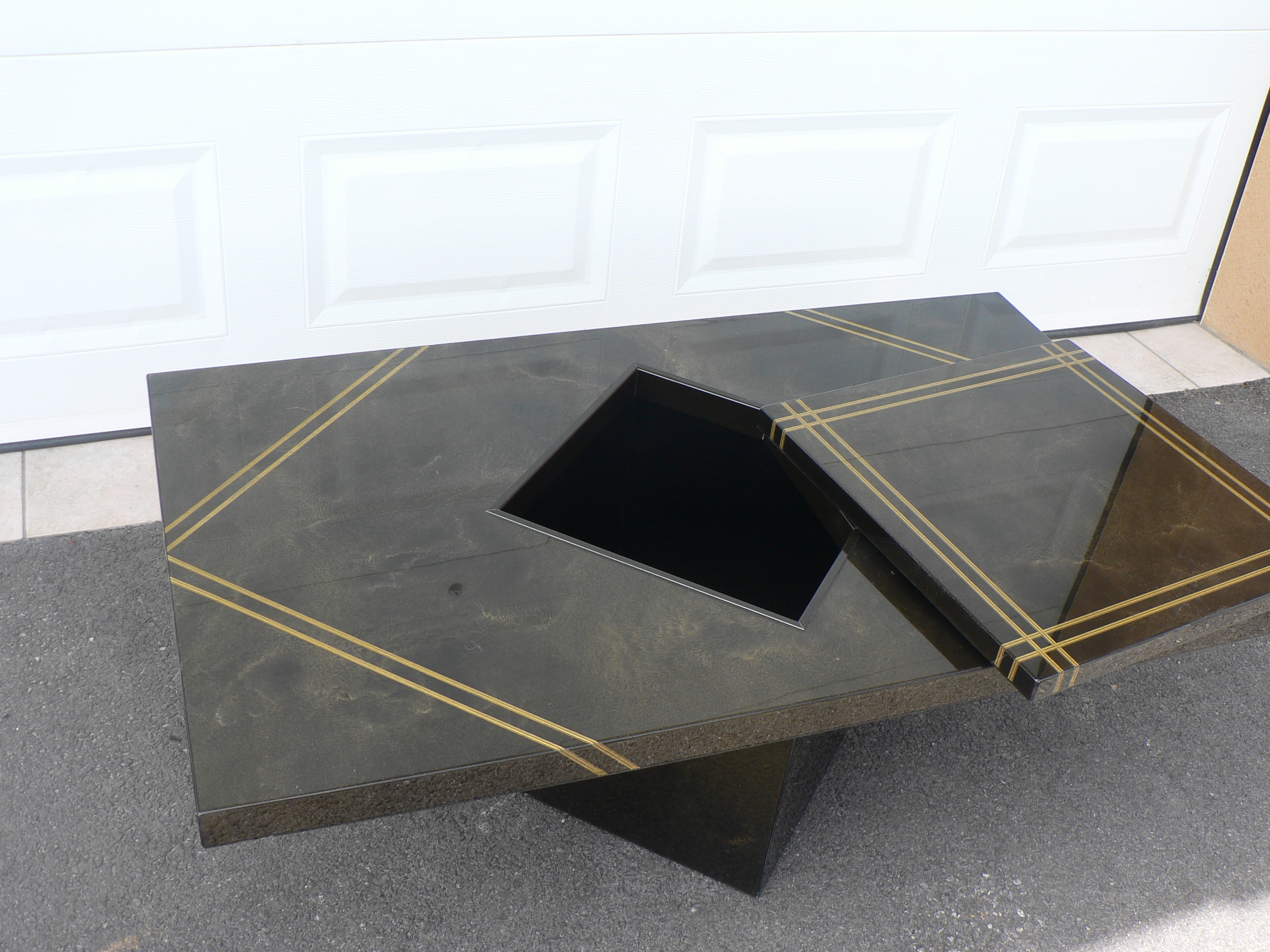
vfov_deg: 38.7
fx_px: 1357
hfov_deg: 50.1
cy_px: 476
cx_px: 635
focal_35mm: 37
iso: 80
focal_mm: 6.2
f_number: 4
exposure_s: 1/100
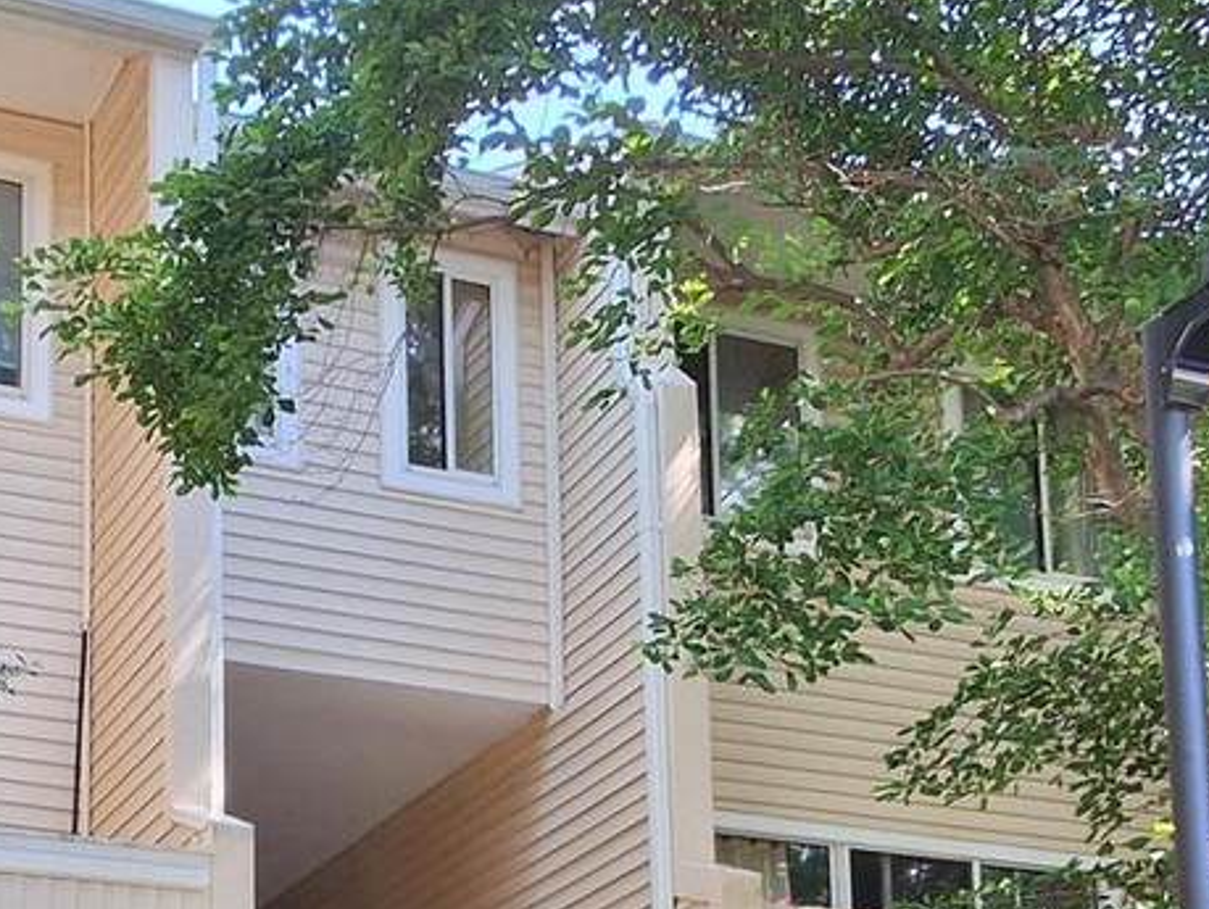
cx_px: 532
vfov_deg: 18.1
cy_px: 1062
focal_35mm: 78
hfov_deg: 25.0
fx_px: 2726
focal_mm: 2.91
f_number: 1.9
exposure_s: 1/120
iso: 40
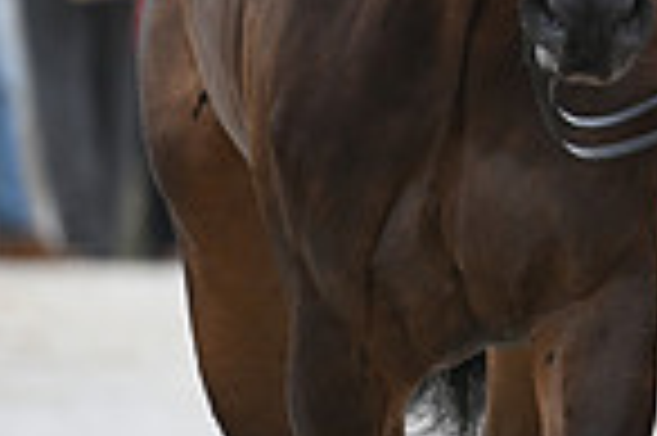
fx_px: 29039
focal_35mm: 1593
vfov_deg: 0.9
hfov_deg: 1.3
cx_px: 1260
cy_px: -191
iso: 800
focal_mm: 400
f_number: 5.6
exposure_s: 1/1600
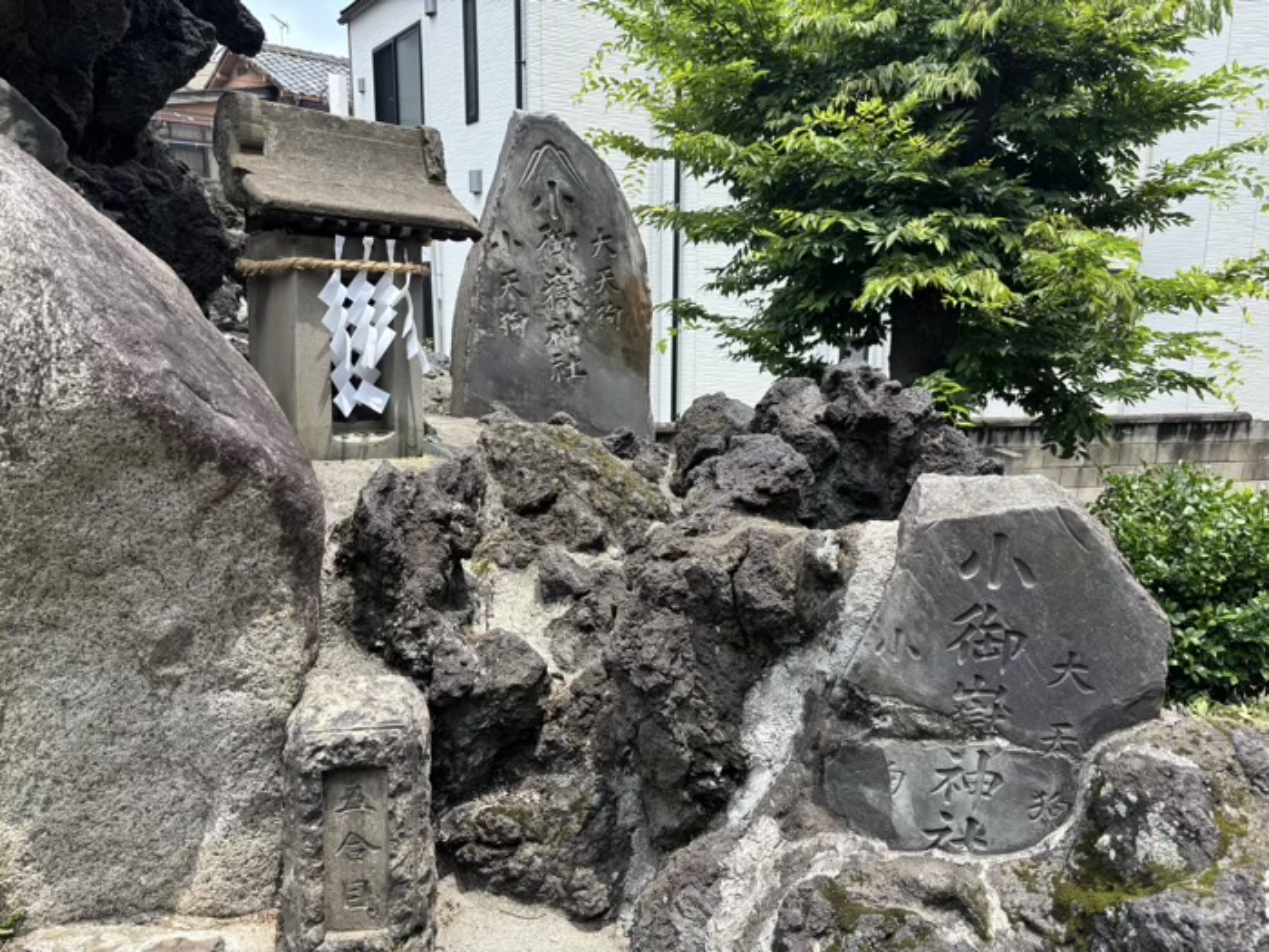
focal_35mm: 26
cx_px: 634
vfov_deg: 53.1
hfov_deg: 67.3
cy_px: 476
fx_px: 953
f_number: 1.6
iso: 50
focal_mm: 5.96
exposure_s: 1/997
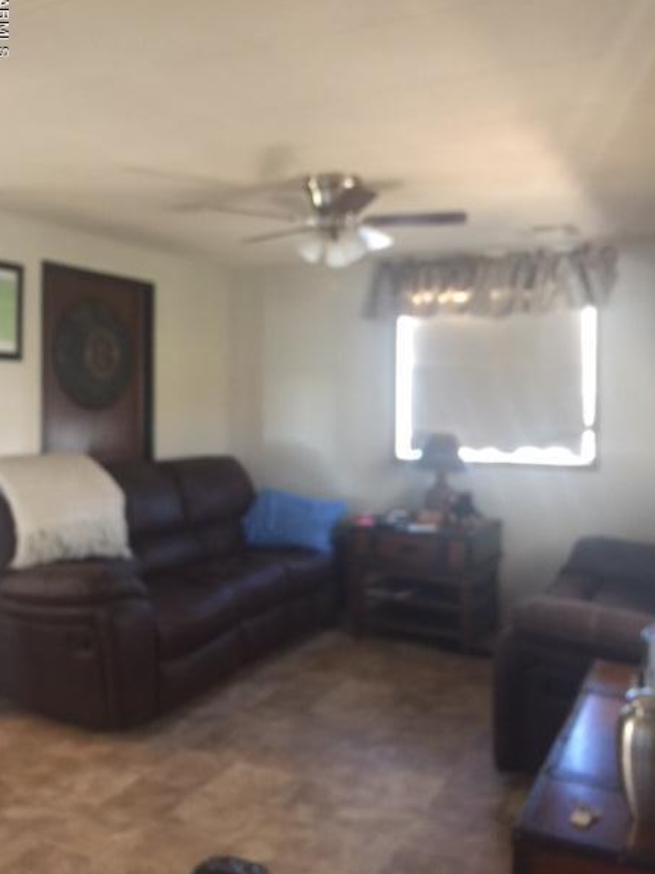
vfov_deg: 58.3
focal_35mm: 31
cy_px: 410
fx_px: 782
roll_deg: +1.1
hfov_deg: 45.4
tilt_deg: -0.5
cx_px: 324
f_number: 2.2
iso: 80
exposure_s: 1/4
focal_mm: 4.15
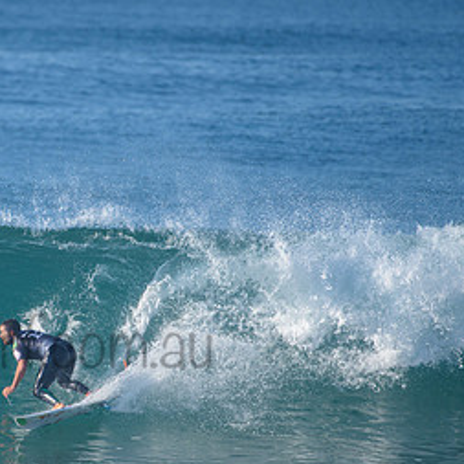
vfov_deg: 1.8
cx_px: 18
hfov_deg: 1.8
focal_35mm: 975
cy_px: 326
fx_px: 14786
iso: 320
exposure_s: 1/2000
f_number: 5.6
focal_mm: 500
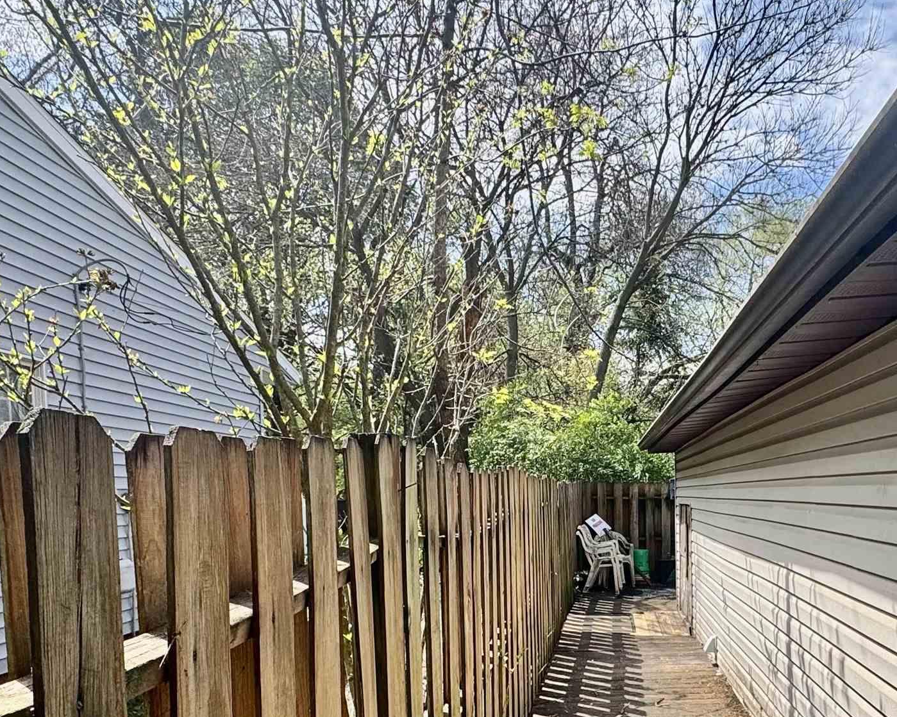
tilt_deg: -0.4
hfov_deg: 56.4
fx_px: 796
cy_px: 520
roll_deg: +1.6
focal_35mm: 30
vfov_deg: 47.1
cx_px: 651
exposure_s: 1/956
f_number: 2.2
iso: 50
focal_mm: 2.22
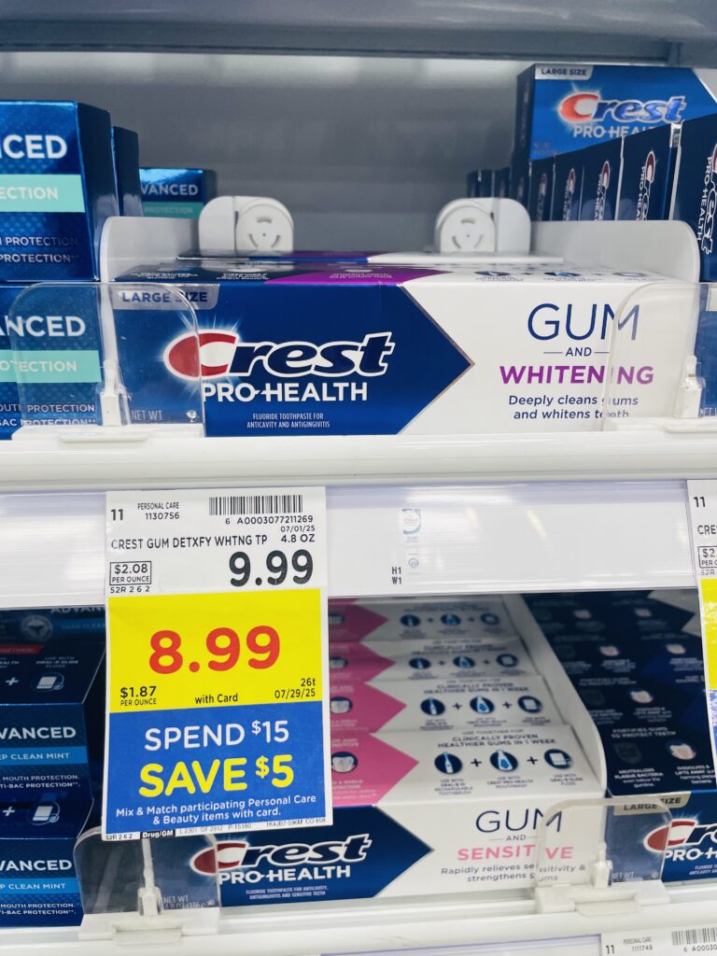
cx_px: 358
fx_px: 718
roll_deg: -0.3
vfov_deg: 67.3
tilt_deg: -19.2
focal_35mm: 26
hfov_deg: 53.1
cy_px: 478
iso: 100
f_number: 1.6
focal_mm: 4.2
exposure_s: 1/120
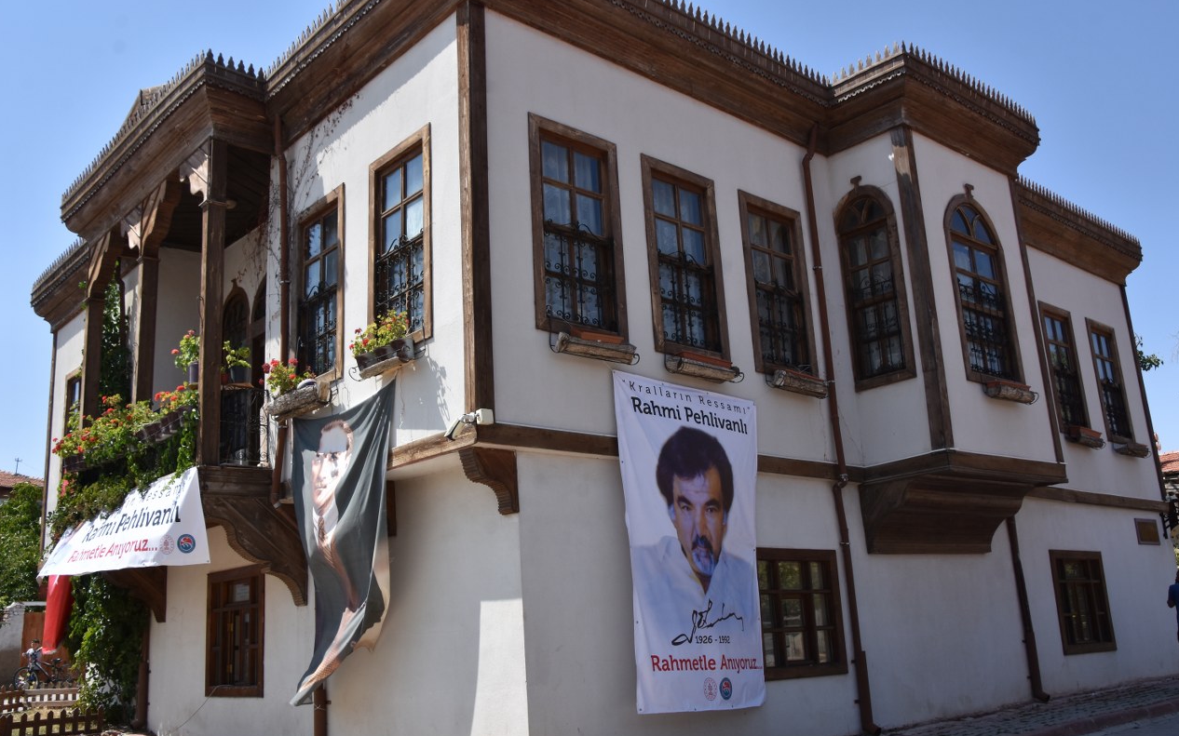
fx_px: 1092
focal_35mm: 34
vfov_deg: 37.3
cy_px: 379
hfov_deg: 56.7
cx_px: 585
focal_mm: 22
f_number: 8
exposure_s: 1/500
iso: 220
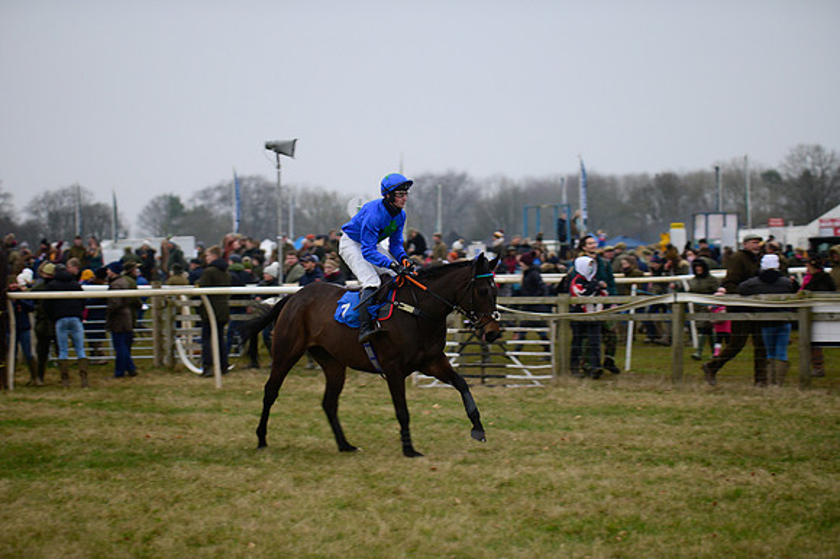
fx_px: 2798
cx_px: 420
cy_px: 280
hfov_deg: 17.1
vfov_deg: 11.4
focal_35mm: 120
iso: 1250
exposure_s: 1/250
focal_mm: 120
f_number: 4
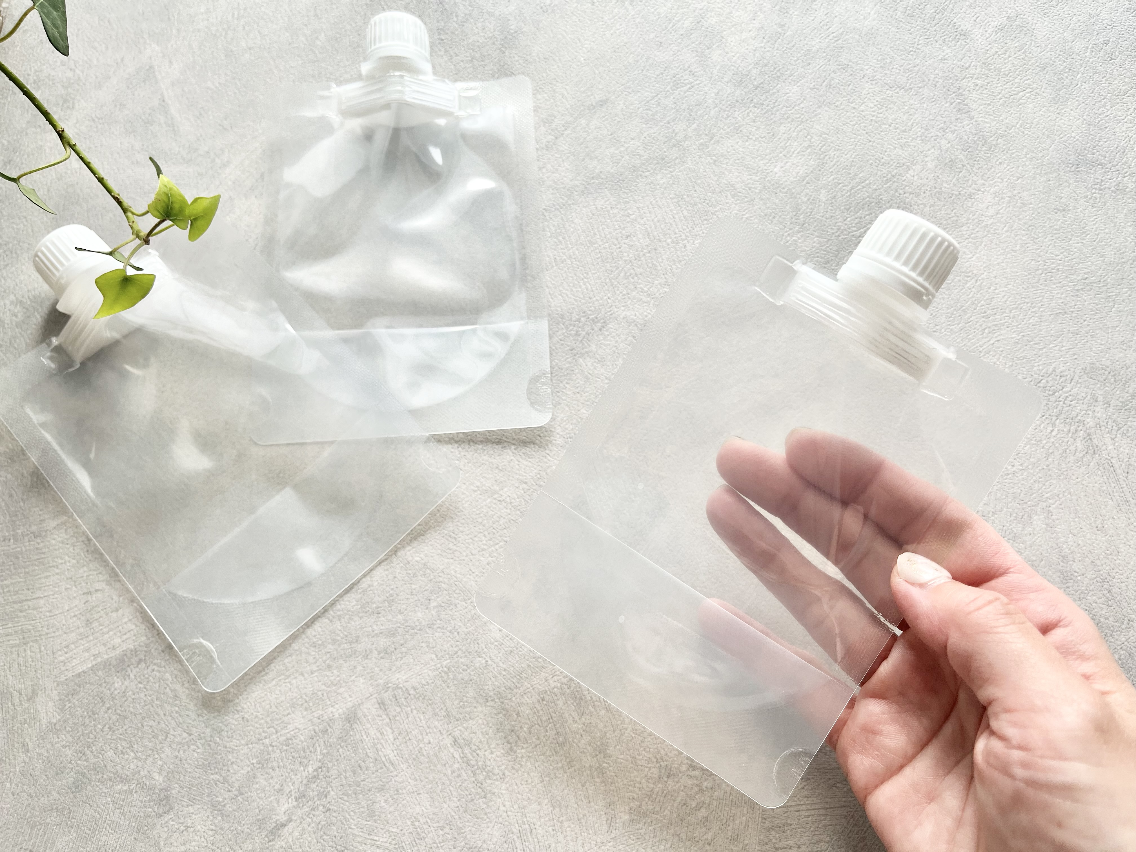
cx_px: 568
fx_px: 853
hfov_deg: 67.3
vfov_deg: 53.1
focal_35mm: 26
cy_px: 426
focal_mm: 5.1
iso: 40
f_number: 1.6
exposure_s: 1/237
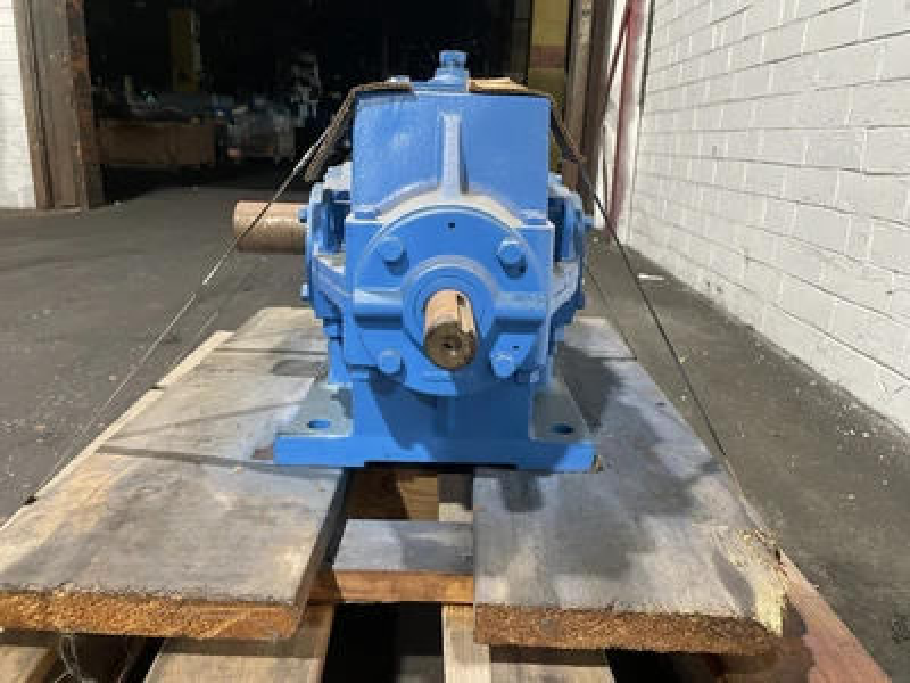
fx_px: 683
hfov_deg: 67.3
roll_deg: -0.9
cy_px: 342
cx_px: 455
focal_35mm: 26
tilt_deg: -15.8
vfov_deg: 53.1
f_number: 1.6
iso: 250
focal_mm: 4.2
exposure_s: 1/60
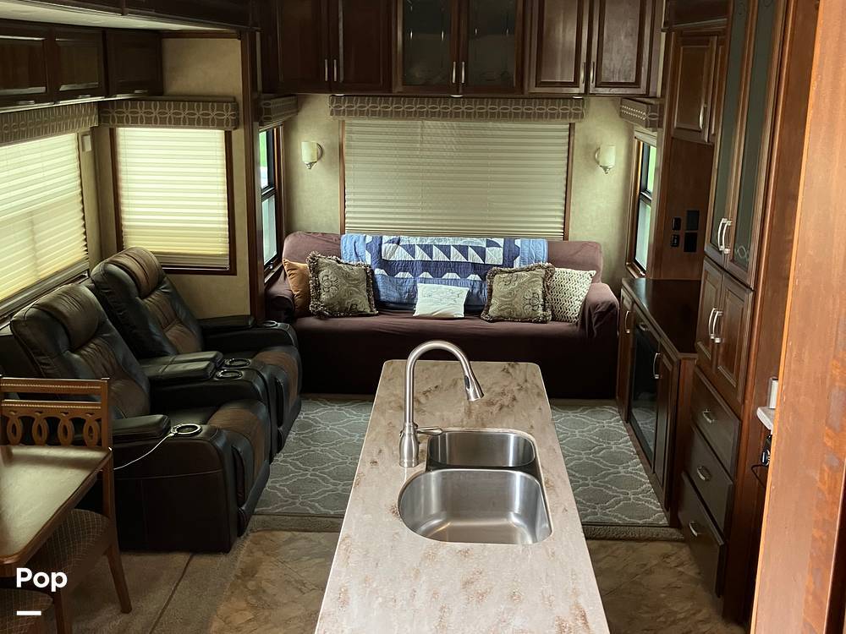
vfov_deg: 49.7
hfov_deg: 63.4
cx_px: 423
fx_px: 684
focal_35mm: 28
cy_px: 317
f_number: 1.8
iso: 160
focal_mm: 3.99
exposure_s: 1/48
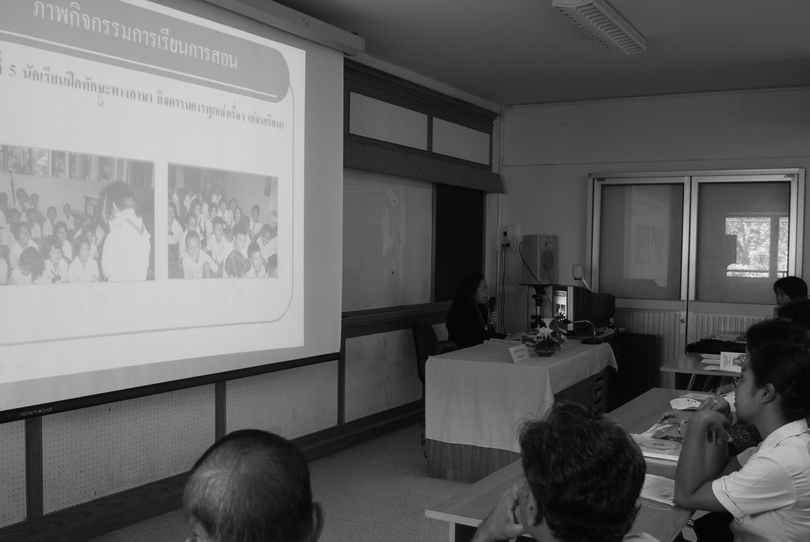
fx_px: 879
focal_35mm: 39
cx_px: 381
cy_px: 283
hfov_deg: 49.5
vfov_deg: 34.3
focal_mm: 22
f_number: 4
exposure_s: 1/30
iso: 400
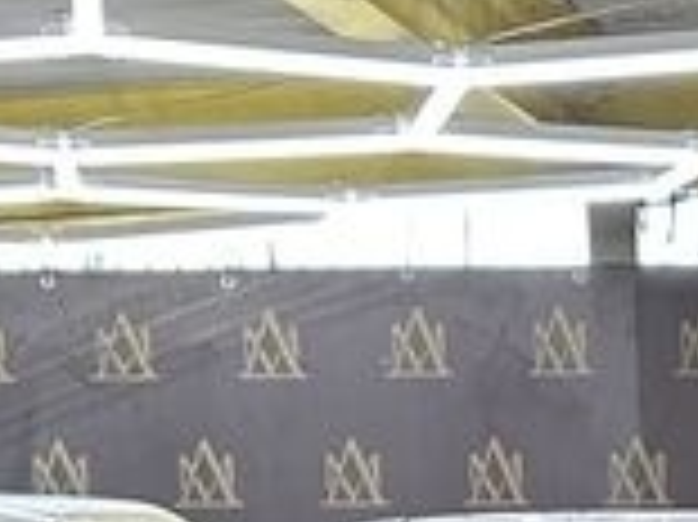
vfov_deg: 7.0
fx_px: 3748
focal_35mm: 186
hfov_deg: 10.3
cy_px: 1656
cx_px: 1004
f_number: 1.78
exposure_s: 1/100
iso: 125
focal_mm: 6.86
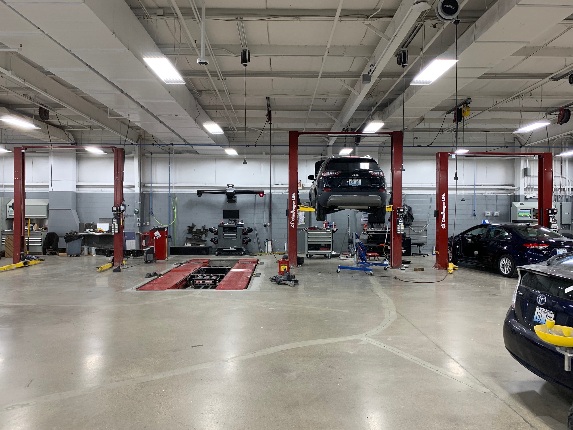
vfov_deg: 53.1
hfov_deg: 67.3
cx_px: 286
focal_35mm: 26
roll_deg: +0.2
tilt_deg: +0.6
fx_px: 430
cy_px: 215
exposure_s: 1/120
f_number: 1.8
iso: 100
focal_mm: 4.25
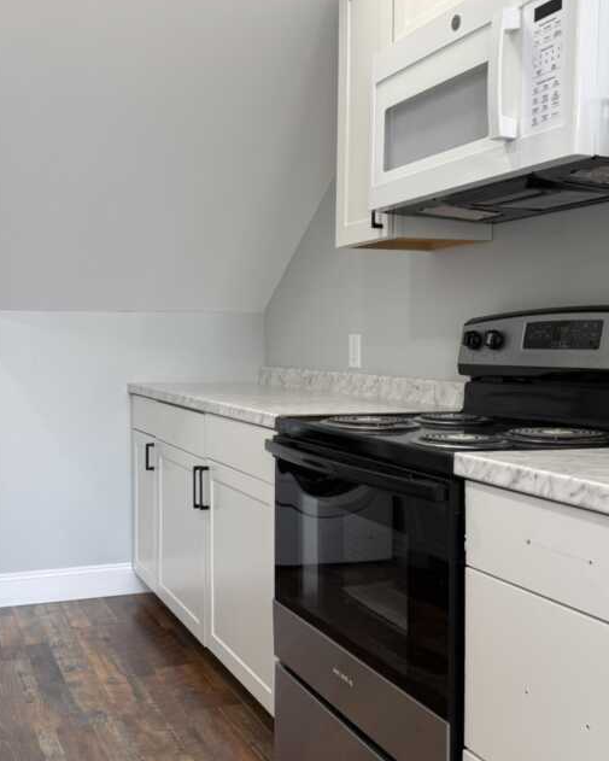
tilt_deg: -2.7
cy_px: 375
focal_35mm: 38
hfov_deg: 38.7
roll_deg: +0.0
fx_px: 856
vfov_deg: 47.9
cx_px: 204
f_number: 1.78
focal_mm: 6.76
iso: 100
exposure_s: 1/120
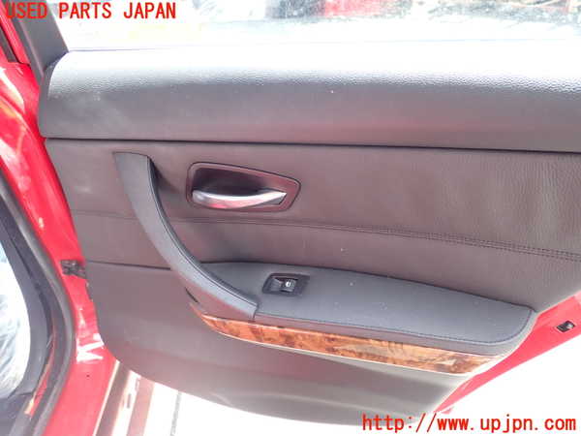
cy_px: 218
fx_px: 504
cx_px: 290
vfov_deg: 46.8
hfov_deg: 60.0
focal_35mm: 30
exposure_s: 1/125
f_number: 2.3
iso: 200
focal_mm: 5.4
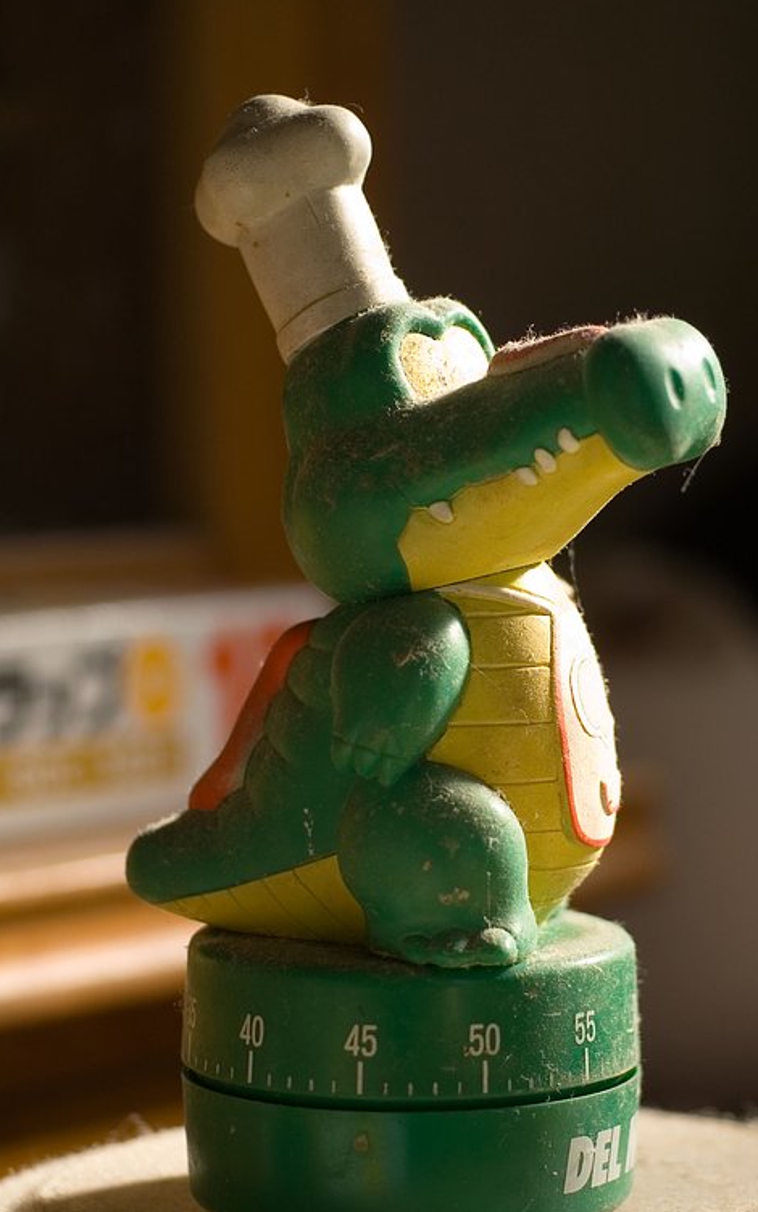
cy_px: 629
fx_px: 3437
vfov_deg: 20.0
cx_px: 517
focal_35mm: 104
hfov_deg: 12.6
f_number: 2.8
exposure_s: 1/200
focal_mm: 50
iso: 250
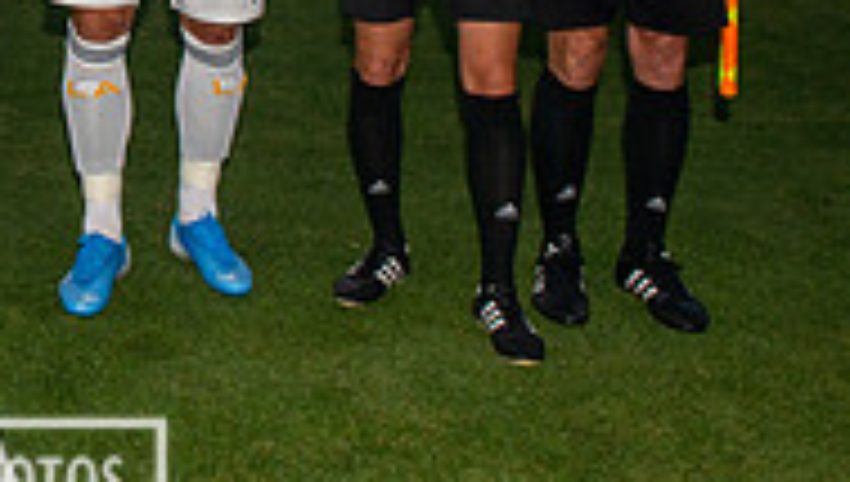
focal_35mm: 77
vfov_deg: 14.9
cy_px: -196
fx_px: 1738
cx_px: -153
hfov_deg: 25.0
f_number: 7.1
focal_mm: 24
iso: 800
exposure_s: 1/640
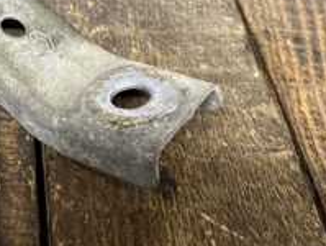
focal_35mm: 77
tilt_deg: -36.1
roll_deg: -1.5
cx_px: -8
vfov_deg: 18.2
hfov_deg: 24.1
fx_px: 726
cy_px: -52
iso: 320
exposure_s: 1/50
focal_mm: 6.76
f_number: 1.78
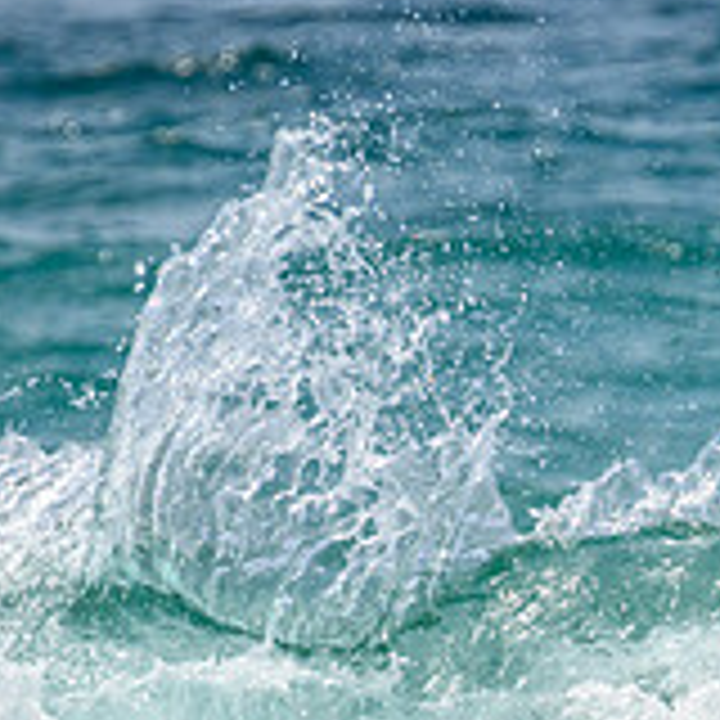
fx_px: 47158
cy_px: 799
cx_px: 788
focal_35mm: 2004
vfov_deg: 0.9
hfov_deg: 0.9
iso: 640
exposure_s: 1/2000
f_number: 11
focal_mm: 650
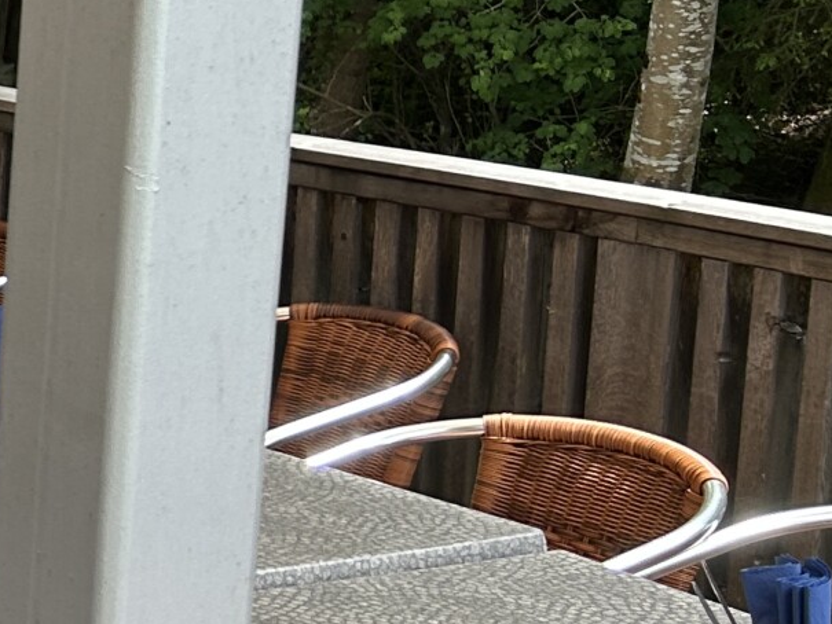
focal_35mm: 110
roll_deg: +0.4
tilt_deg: -10.6
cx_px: -915
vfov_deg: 13.5
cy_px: 234
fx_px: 2644
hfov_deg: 14.4
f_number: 1.5
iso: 50
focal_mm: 5.7
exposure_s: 1/666
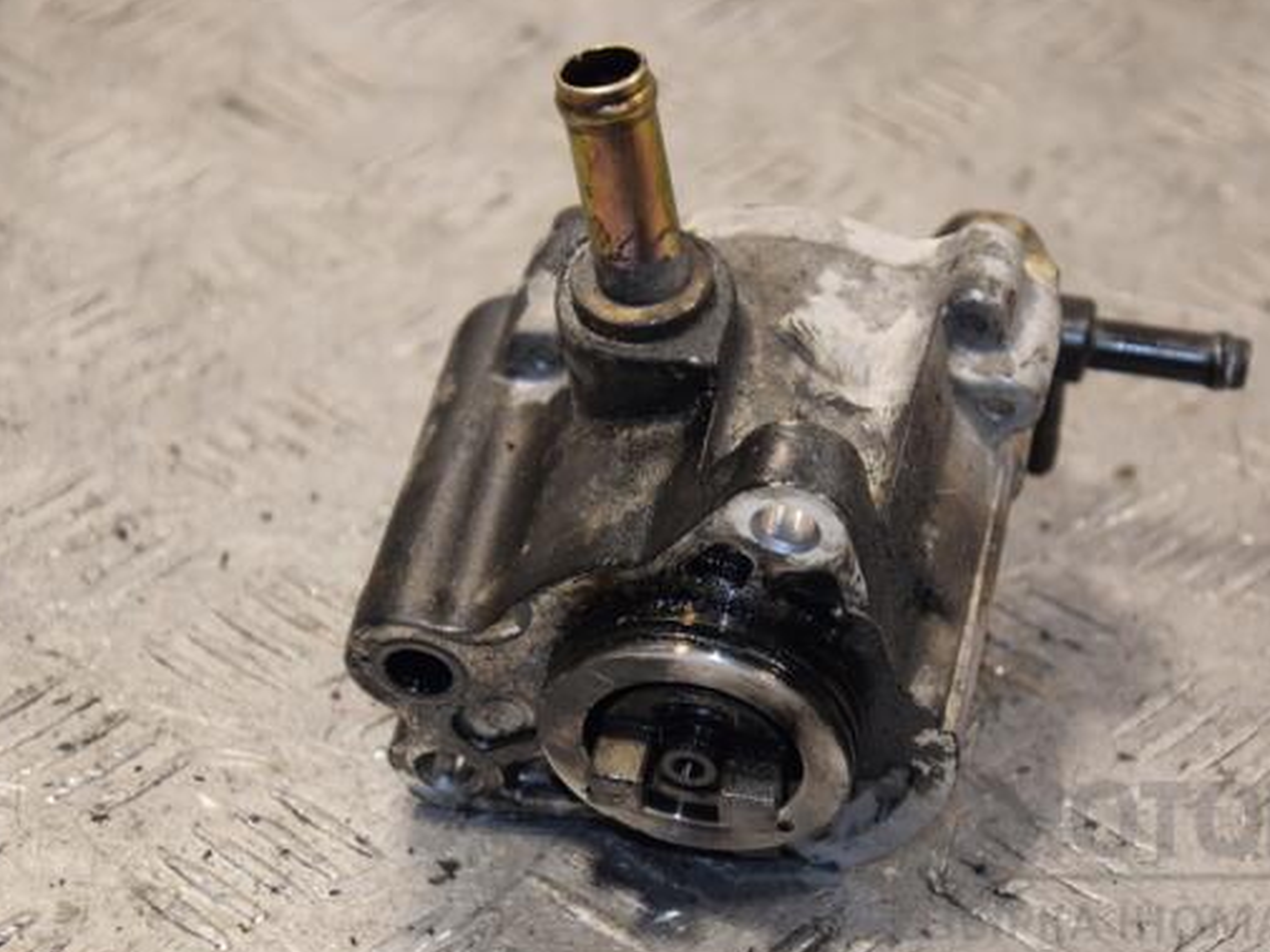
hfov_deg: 13.6
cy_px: 485
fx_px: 5342
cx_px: 684
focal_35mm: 146
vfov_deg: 10.2
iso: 800
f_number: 5.6
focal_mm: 85
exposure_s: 1/125
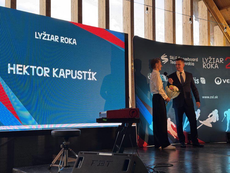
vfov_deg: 30.3
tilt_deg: +4.5
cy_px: 86
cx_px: 115
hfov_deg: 39.6
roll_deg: +0.8
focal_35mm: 48
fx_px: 319
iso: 80
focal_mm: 6.76
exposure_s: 1/68
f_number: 1.78
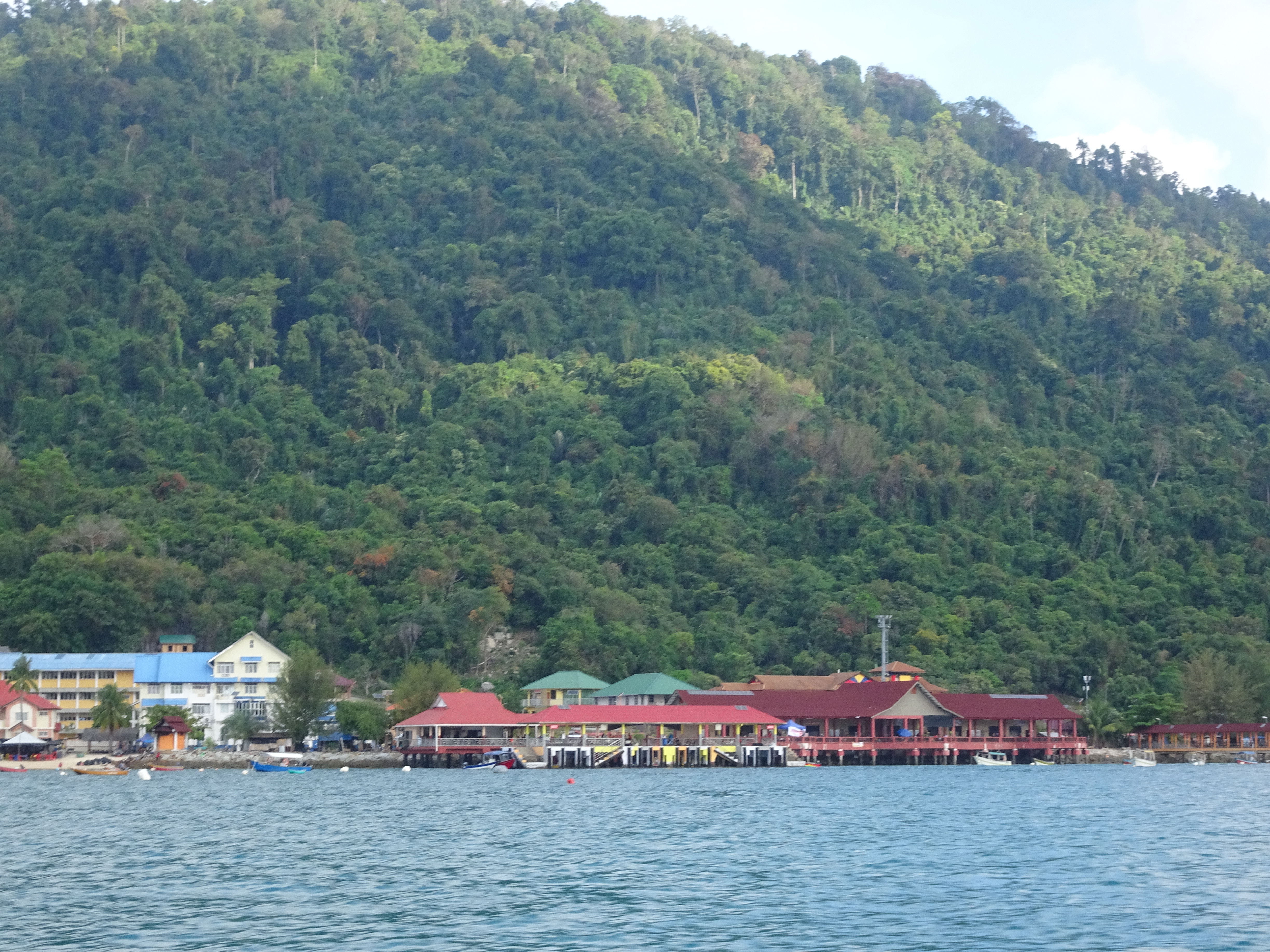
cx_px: 635
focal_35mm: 73
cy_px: 476
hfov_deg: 26.7
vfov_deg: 20.2
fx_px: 2678
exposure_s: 1/250
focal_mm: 12.42
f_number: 5
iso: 125
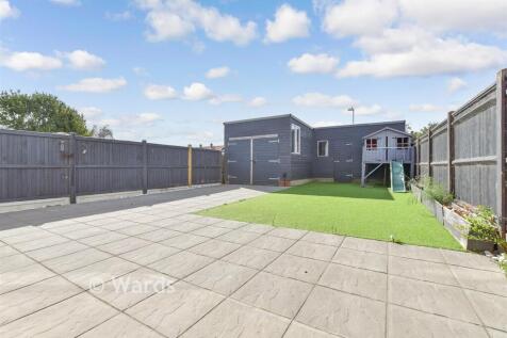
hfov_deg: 100.4
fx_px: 211
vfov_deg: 77.3
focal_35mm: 15
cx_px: 254
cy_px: 169
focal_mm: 10
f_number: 8
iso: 160
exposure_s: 1/320
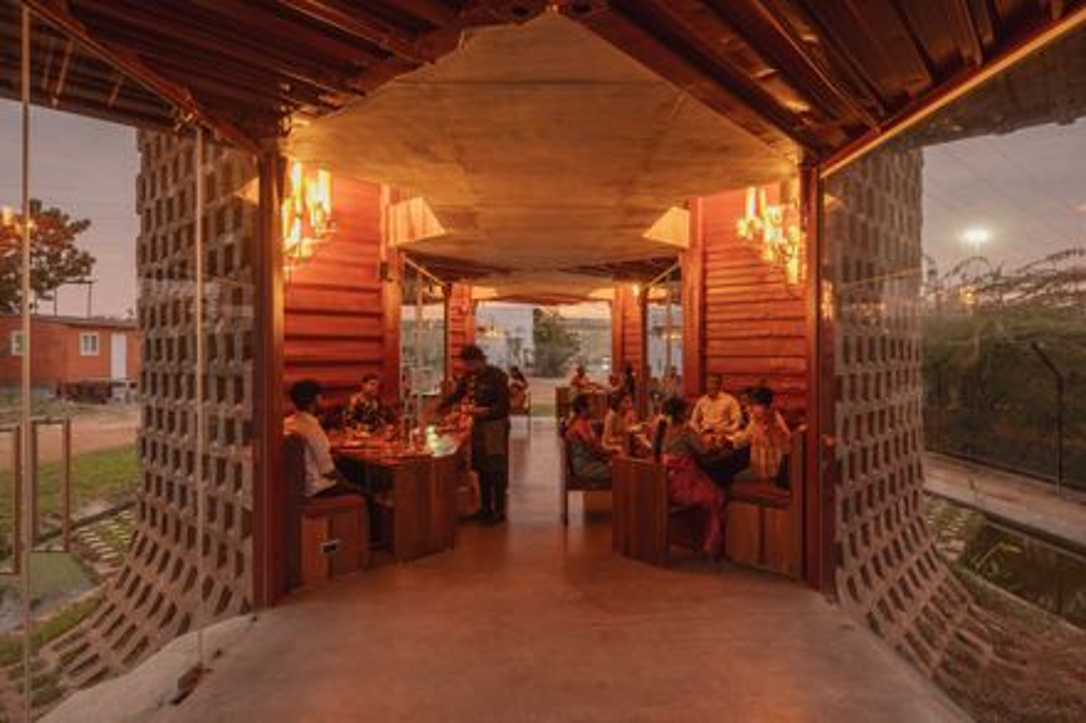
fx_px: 588
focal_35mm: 20
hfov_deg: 85.4
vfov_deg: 63.2
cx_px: 543
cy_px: 362
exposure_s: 1/3
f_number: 7.1
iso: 800
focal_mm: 19.5
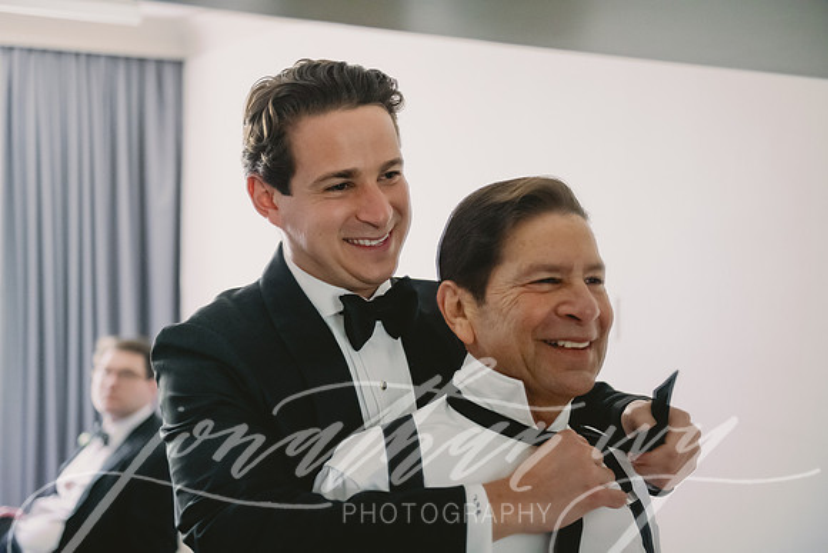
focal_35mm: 50
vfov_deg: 27.0
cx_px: 414
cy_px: 276
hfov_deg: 39.6
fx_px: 1150
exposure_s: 1/250
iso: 3200
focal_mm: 50
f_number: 2.8
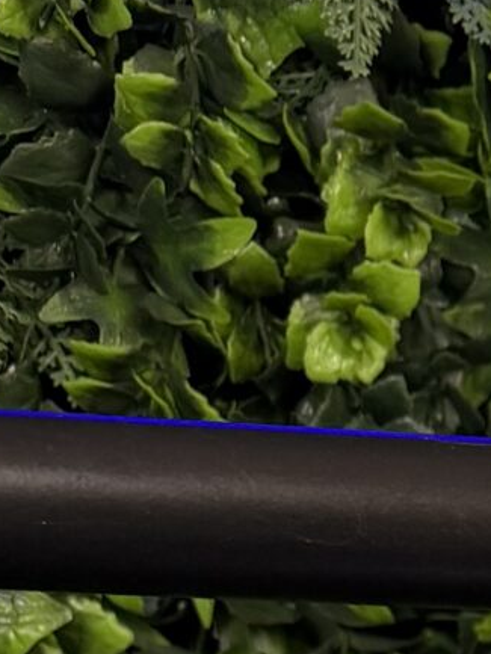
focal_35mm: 142
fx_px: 2684
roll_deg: +0.3
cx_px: 1407
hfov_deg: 8.8
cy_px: 1625
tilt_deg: -9.4
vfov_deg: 11.3
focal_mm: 6.76
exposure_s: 1/84
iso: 125
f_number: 1.78
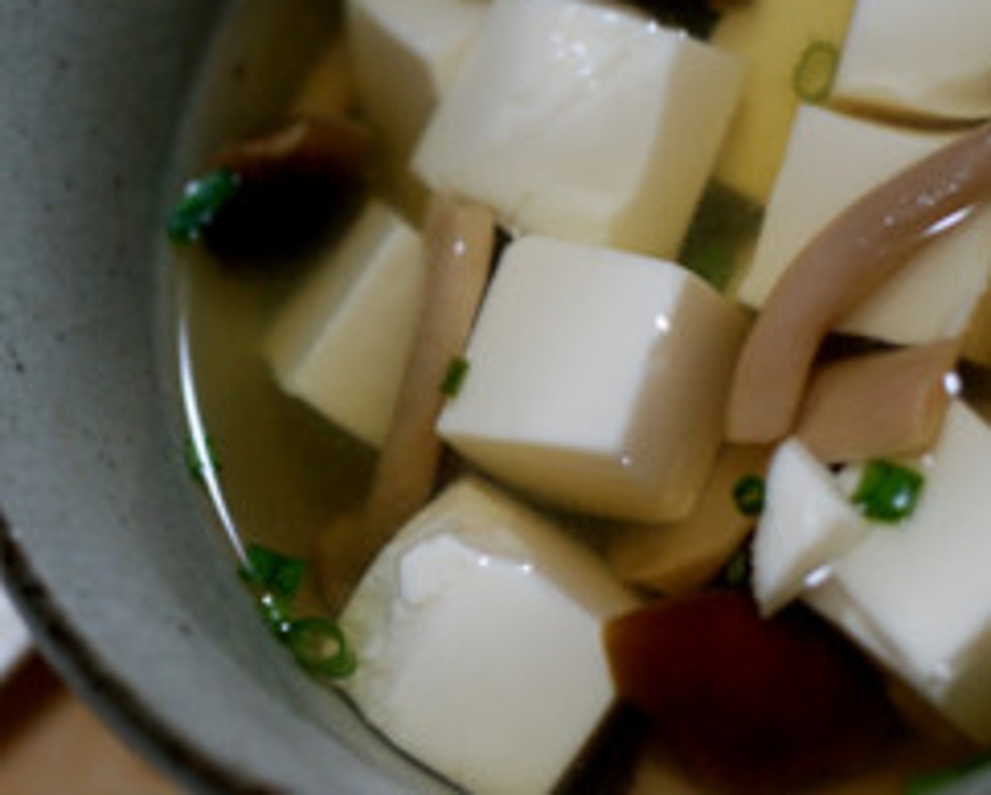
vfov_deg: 11.8
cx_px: 102
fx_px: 3845
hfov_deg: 14.5
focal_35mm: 131
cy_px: 232
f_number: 2.8
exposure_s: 1/100
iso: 800
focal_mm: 50
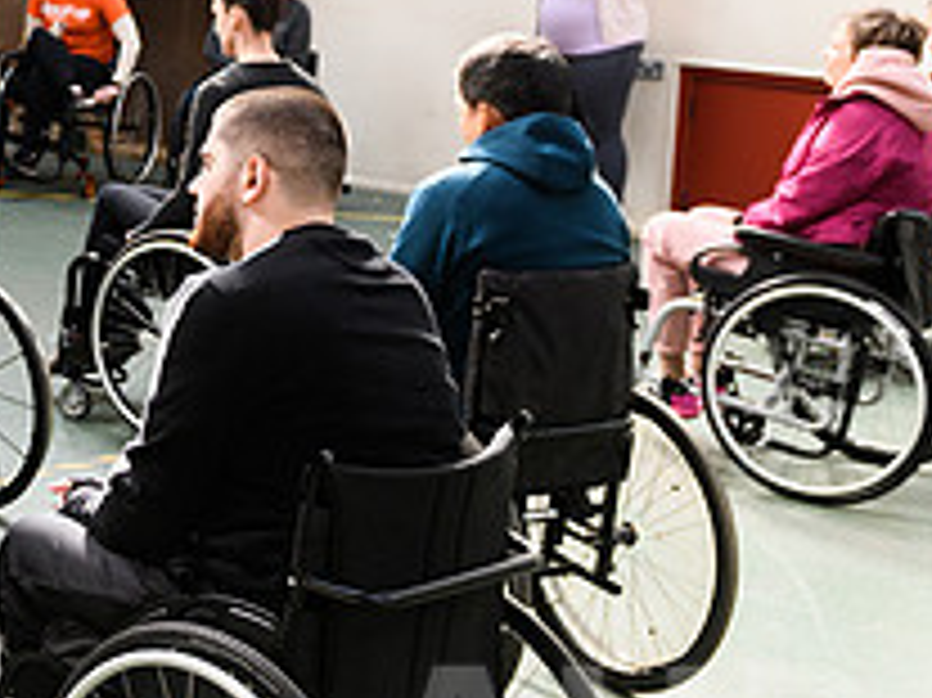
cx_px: -155
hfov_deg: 22.4
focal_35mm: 81
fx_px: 2180
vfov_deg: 18.0
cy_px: 121
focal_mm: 24
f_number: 4
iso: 1000
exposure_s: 1/320
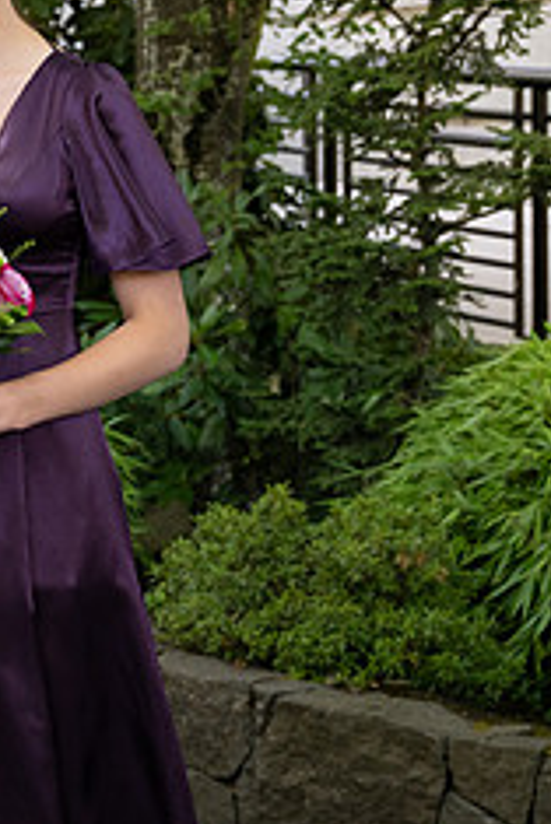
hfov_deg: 10.7
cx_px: -494
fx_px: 2728
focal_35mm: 119
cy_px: 116
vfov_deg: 17.0
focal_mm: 45
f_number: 4.5
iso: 1250
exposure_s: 1/400
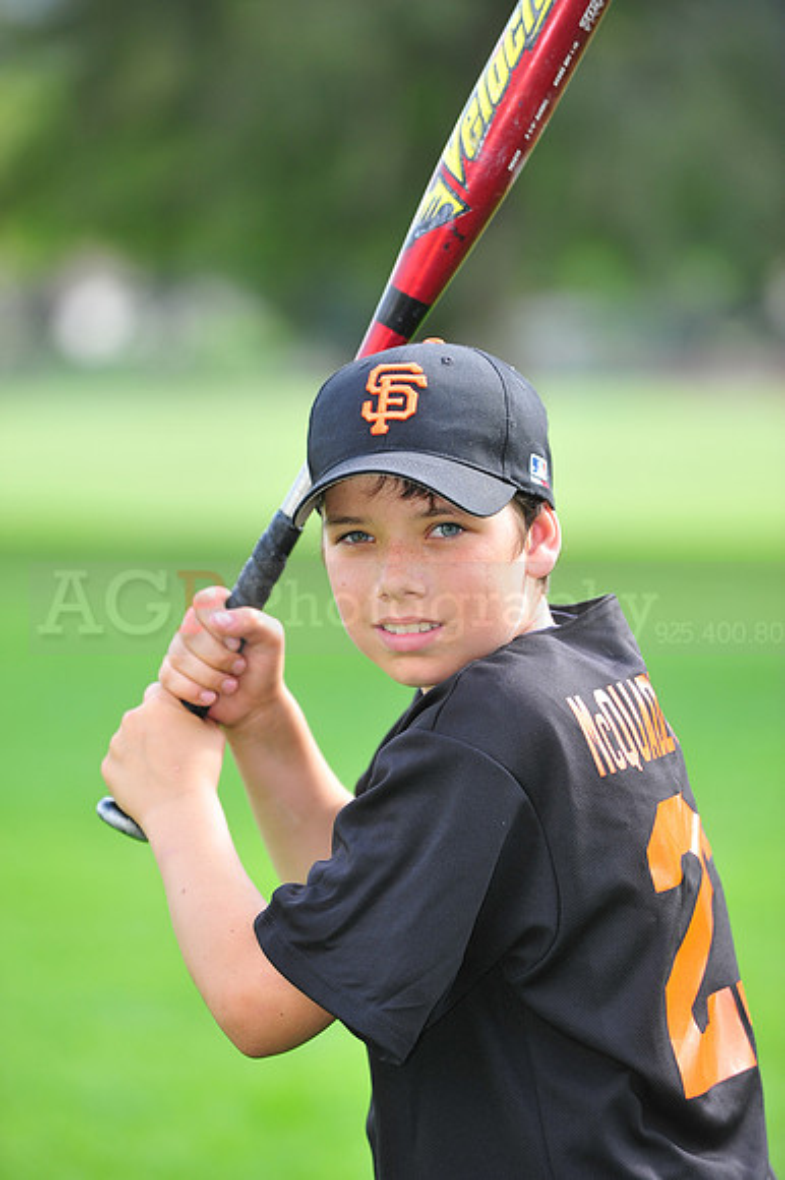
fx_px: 6549
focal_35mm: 200
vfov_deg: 10.3
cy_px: 590
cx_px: 392
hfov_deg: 6.9
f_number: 4.5
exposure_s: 1/400
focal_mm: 200
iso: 400
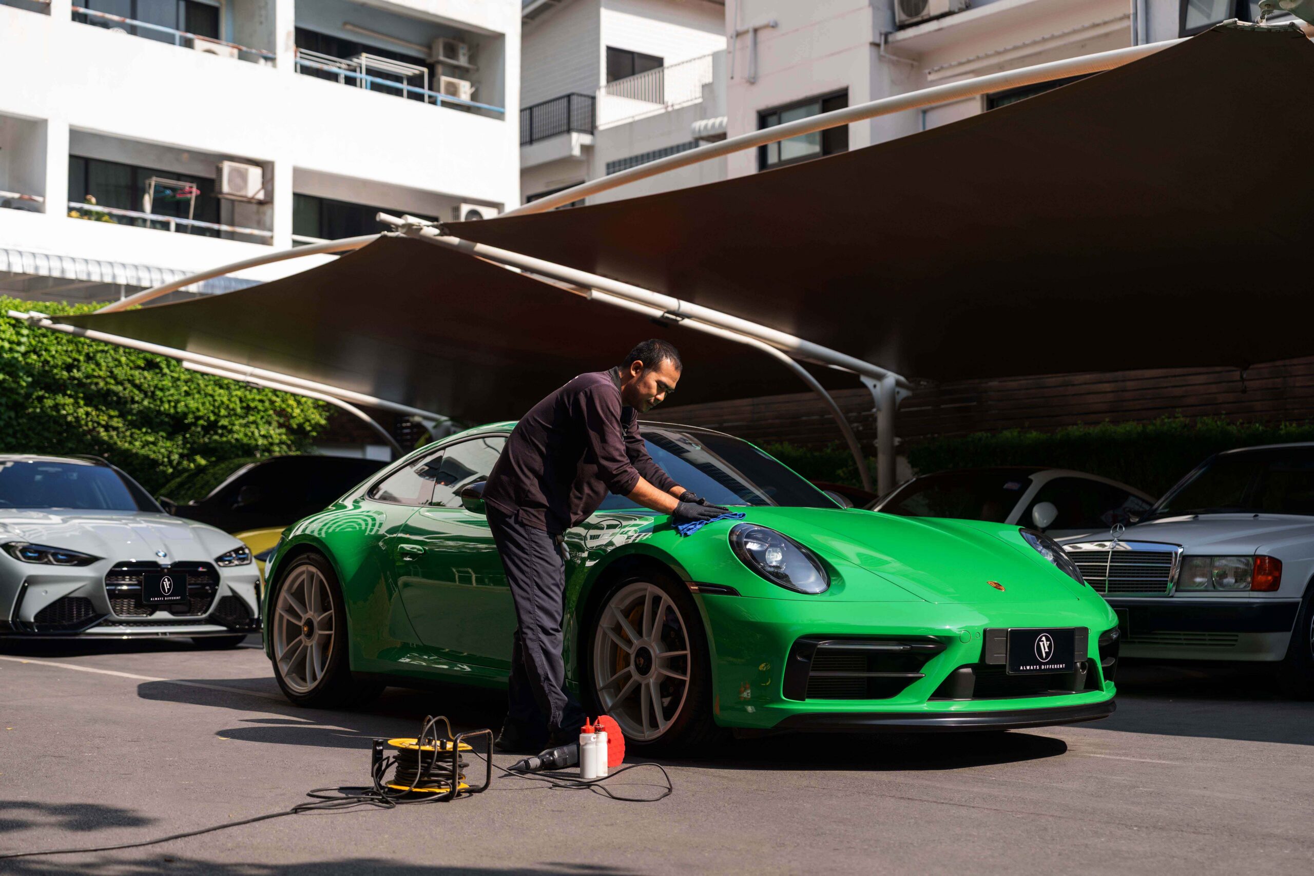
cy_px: 438
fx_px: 1825
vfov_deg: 27.0
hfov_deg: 39.6
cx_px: 657
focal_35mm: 50
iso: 160
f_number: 2.8
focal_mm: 50
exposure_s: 1/1250
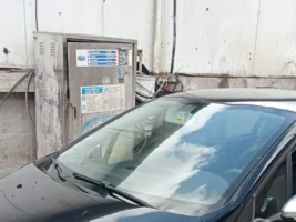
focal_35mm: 63
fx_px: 538
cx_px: 173
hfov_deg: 30.7
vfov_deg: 22.0
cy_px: 243
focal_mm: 3.46
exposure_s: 1/288
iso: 103
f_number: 2.2
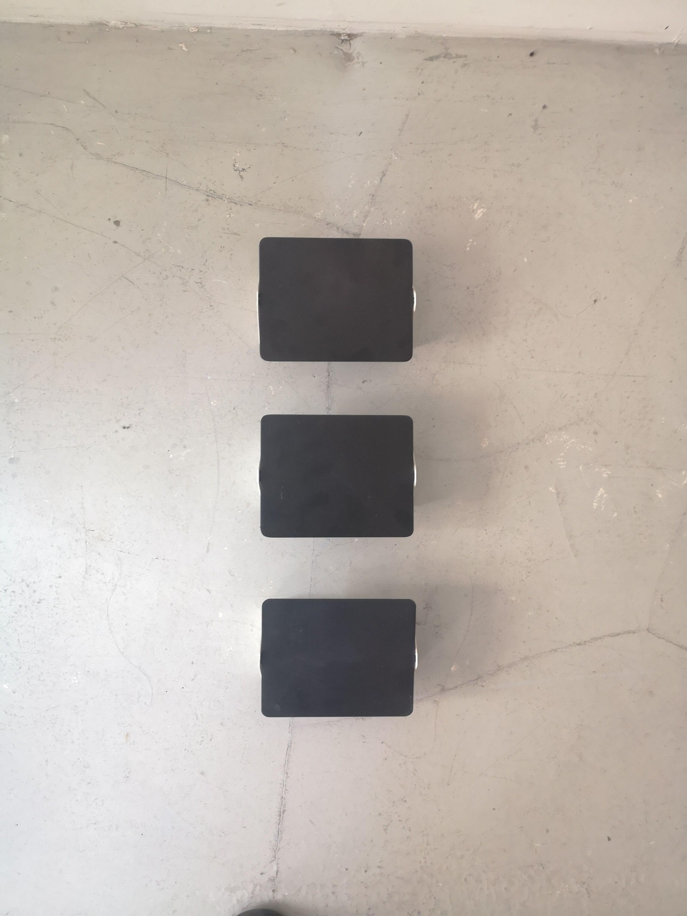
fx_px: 714
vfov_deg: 65.3
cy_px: 458
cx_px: 344
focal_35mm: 27
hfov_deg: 51.4
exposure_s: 1/33.3
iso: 400
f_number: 1.8
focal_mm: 3.95
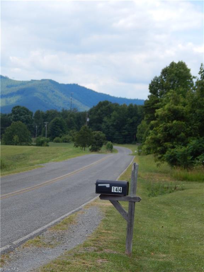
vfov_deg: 18.7
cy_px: 136
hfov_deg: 14.1
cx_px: 102
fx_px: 825
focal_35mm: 105
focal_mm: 18.7
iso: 125
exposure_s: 1/500
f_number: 4.5
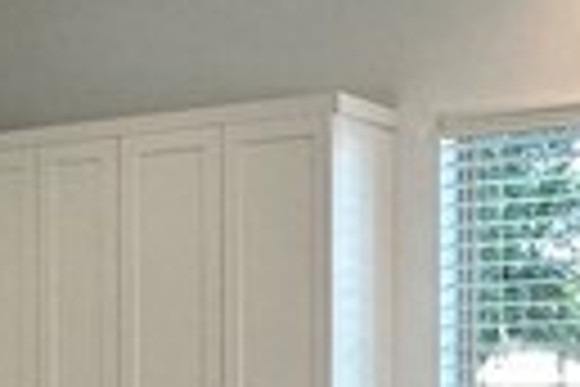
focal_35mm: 116
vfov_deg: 11.5
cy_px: 482
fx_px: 1869
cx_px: 261
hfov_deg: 17.6
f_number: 2.2
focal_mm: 2.22
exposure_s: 1/120
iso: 100
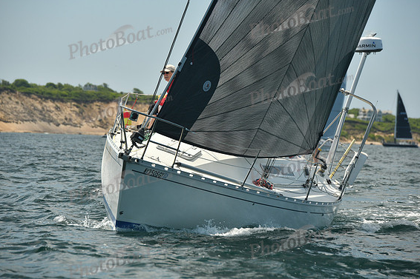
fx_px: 2333
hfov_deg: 10.3
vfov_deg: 6.9
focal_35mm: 200
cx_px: 211
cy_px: 137
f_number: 7.1
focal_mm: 195
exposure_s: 1/640
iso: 320
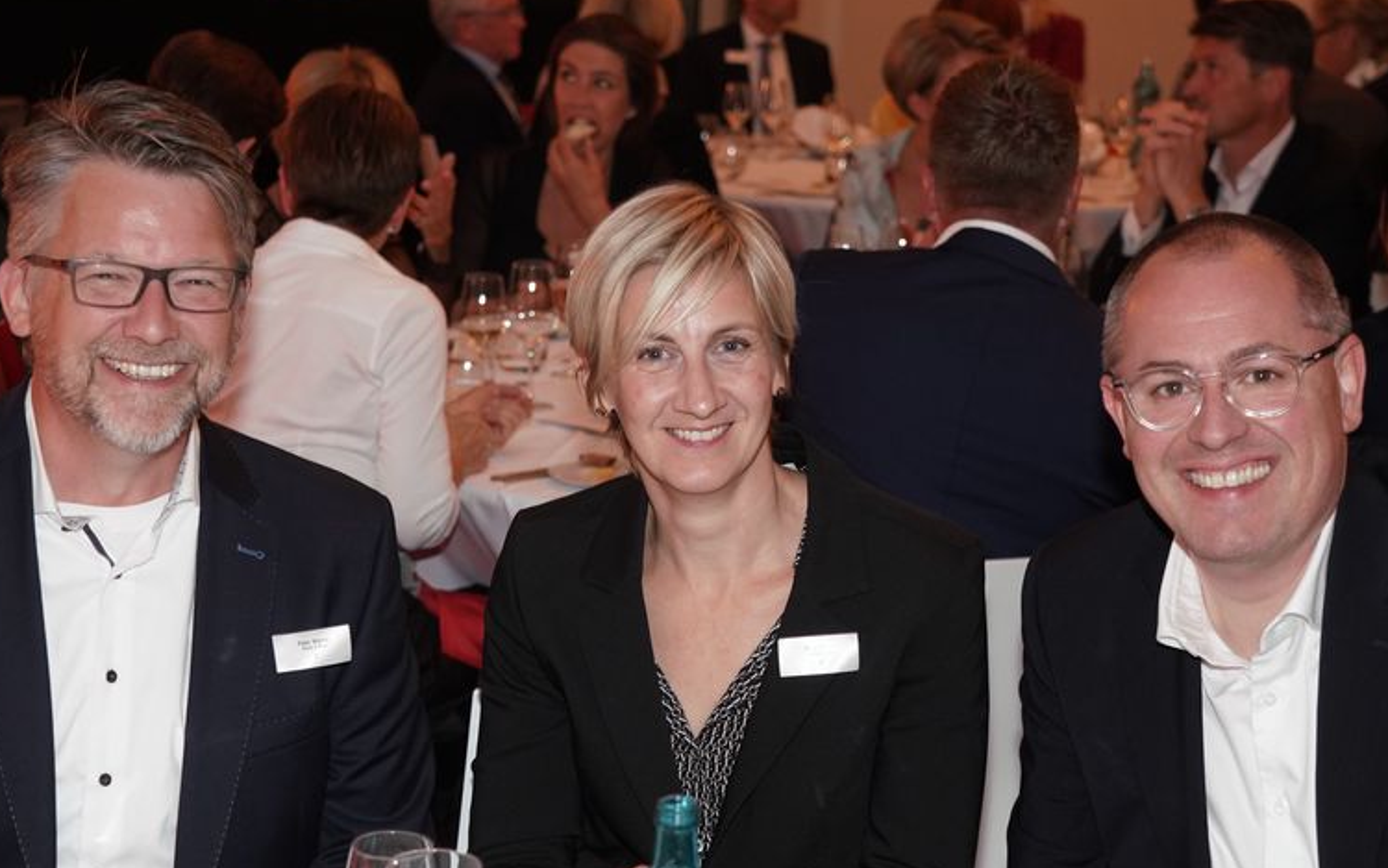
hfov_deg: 27.5
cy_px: 520
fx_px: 2837
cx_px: 638
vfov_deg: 17.4
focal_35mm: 75
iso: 1600
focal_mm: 46
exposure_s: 1/50
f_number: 4.5
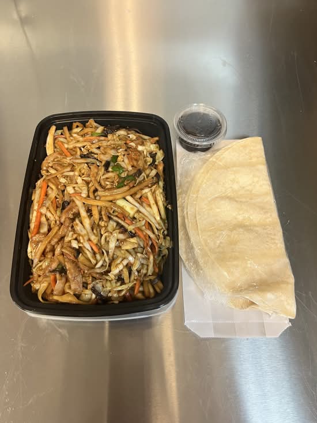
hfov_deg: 53.1
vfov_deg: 67.3
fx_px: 317
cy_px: 212
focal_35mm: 26
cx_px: 158
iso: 125
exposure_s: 1/60
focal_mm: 5.7
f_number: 1.5
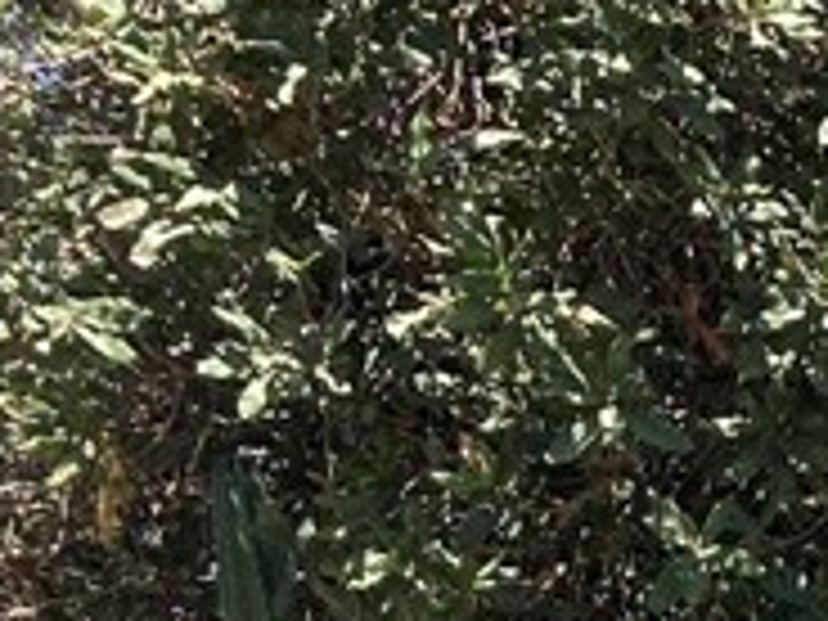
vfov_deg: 8.7
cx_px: 2124
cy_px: 1480
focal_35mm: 156
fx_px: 3731
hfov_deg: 10.5
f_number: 1.8
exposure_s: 1/979
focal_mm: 3.99
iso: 20
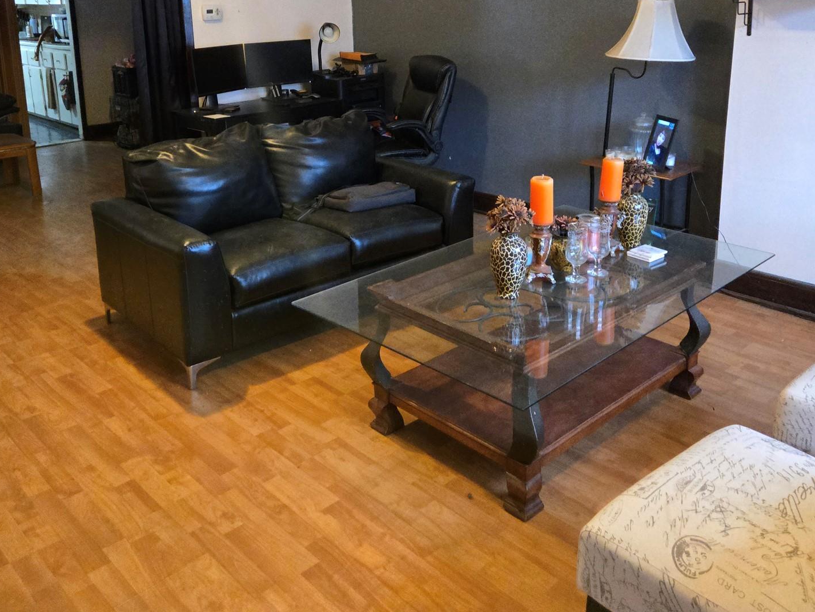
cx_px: 395
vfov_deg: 42.1
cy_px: 178
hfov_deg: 55.3
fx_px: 777
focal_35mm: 33
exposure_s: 1/60
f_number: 1.8
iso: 1600
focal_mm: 5.4
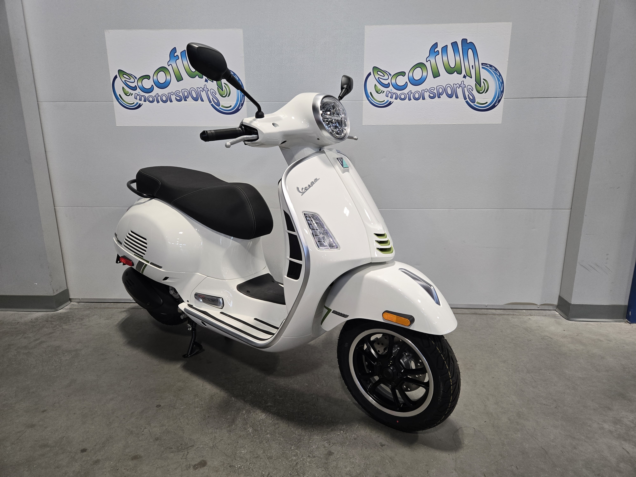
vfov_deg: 58.9
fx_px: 423
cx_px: 318
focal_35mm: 23
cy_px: 238
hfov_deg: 73.9
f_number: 1.8
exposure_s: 1/180
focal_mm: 5.4
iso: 200
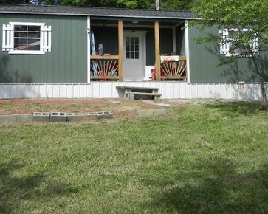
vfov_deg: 37.9
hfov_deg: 46.8
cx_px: 126
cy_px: 79
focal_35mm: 39
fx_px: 309
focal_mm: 5.2
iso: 160
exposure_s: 1/323
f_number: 7.1
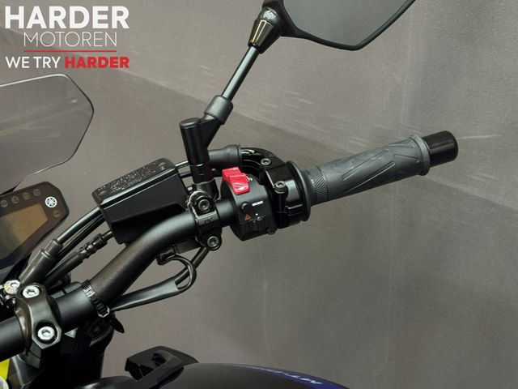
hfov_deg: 39.7
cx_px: 259
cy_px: 194
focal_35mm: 48
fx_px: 718
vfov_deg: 30.3
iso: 160
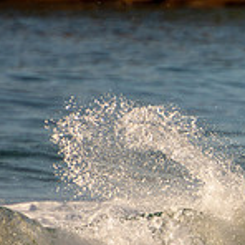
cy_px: 241
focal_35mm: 1996
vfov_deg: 0.9
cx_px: 427
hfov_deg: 0.9
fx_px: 15983
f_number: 5.6
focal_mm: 400
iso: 320
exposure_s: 1/1250
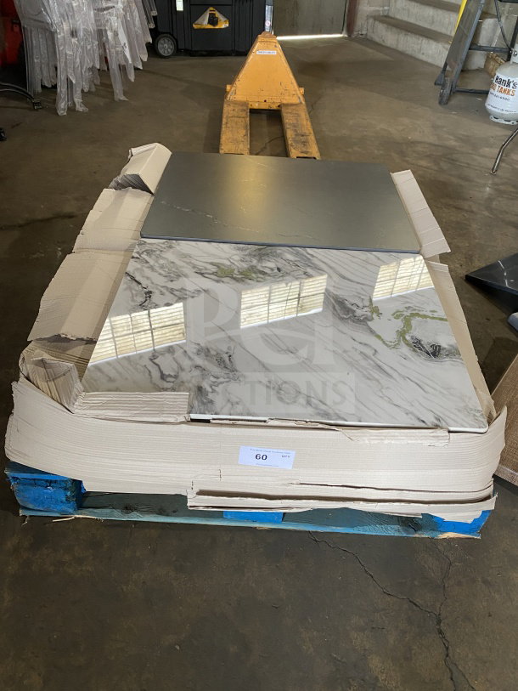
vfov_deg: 67.3
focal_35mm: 26
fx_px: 519
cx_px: 259
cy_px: 346
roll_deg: -4.4
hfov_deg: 53.1
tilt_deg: -39.0
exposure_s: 1/60
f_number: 1.8
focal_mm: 4.25
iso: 200
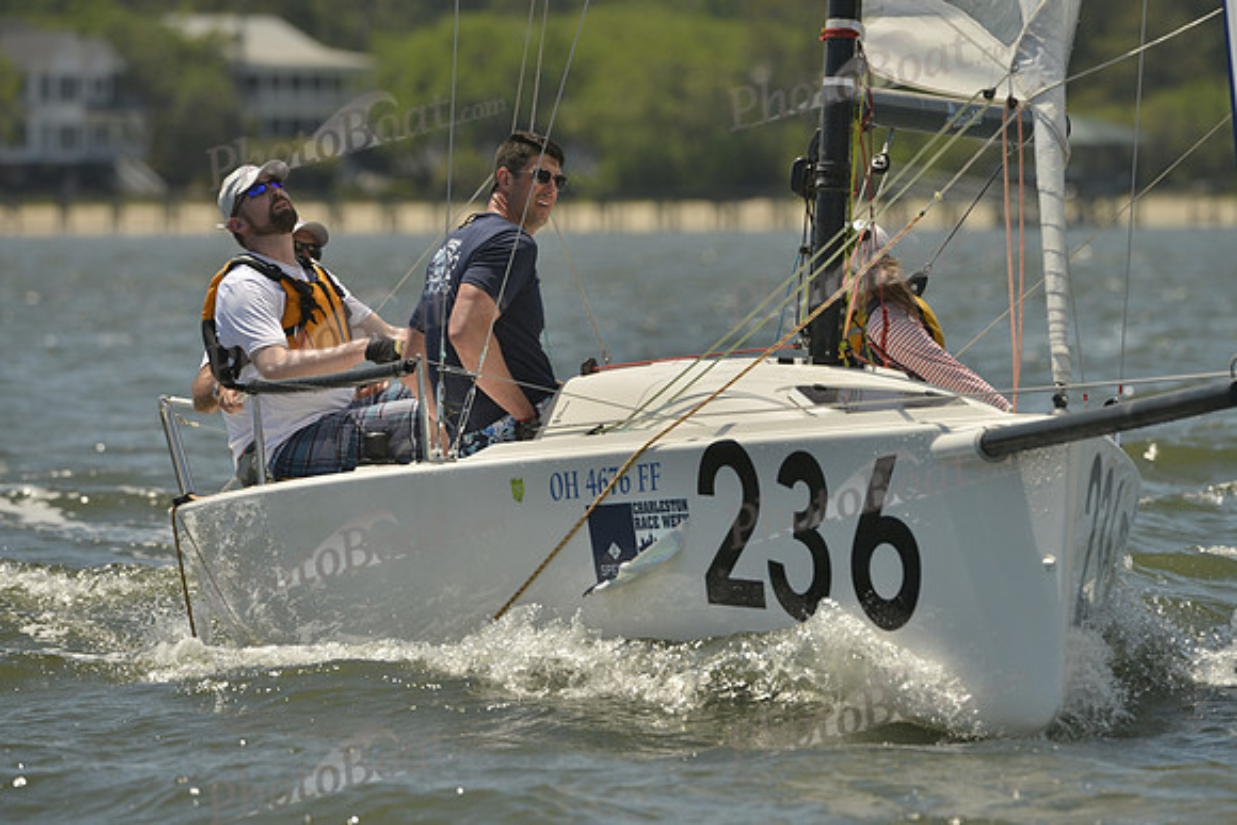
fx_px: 13747
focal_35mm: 400
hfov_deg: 5.2
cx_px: 618
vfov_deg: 3.4
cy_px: 412
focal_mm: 400
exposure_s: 1/1600
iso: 280
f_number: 8
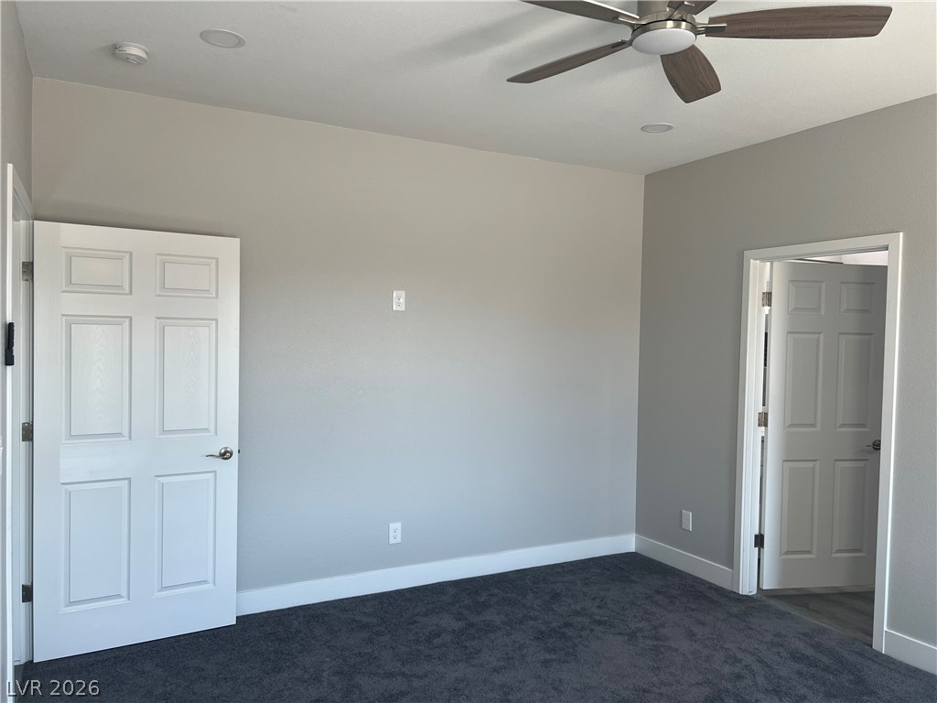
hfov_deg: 67.3
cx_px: 468
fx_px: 704
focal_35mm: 26
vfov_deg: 53.1
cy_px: 352
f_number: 1.5
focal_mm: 5.7
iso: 50
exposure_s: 1/121
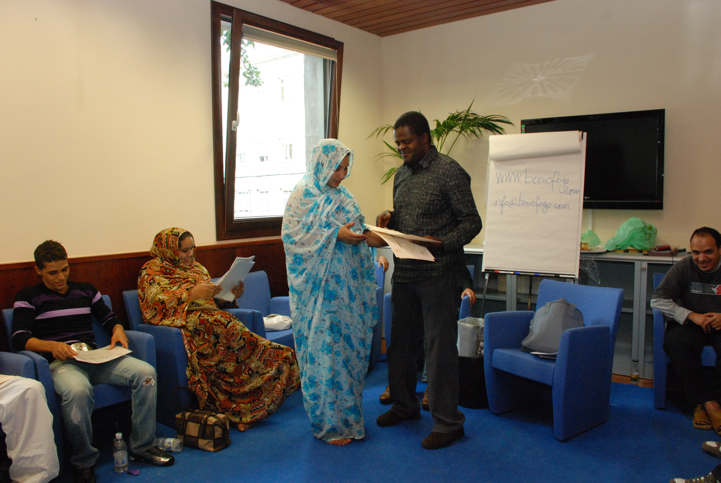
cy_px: 242
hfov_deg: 67.3
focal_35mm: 27
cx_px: 360
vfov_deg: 48.0
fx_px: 541
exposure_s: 1/60
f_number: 8
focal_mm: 18
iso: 1250
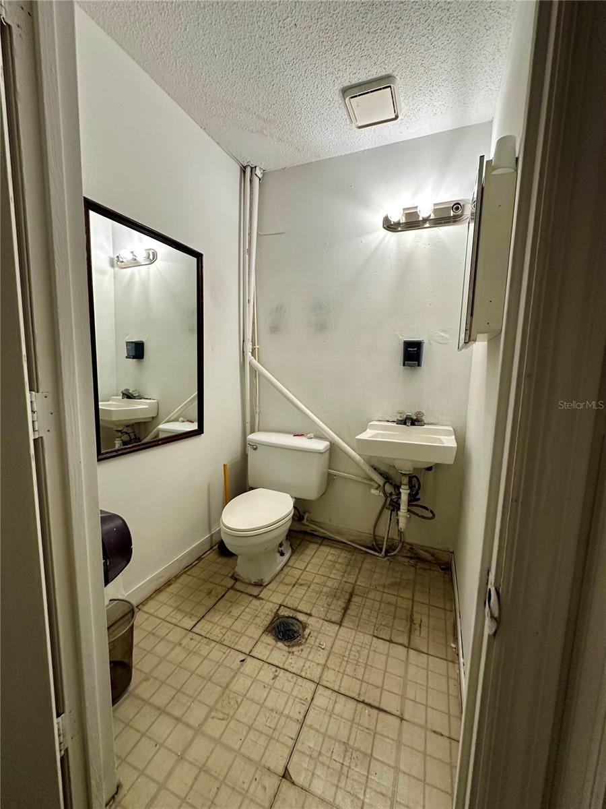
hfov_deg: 85.7
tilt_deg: -6.6
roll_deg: -1.9
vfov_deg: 102.1
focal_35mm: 14
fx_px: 327
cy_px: 404
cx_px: 303
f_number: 2.2
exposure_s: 1/60
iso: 160
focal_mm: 2.22
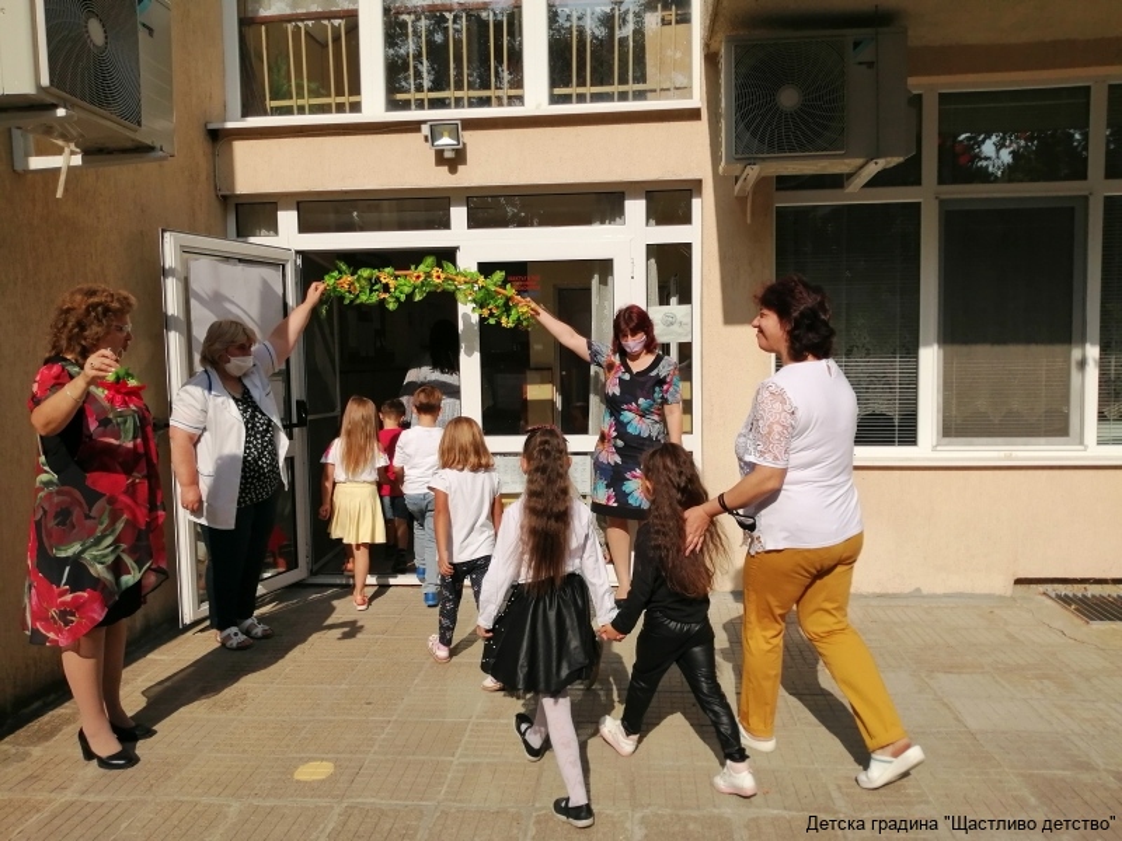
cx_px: 561
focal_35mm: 26
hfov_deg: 67.3
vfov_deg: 53.1
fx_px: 843
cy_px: 420
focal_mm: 3.62
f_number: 1.8
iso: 50
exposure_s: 1/2793
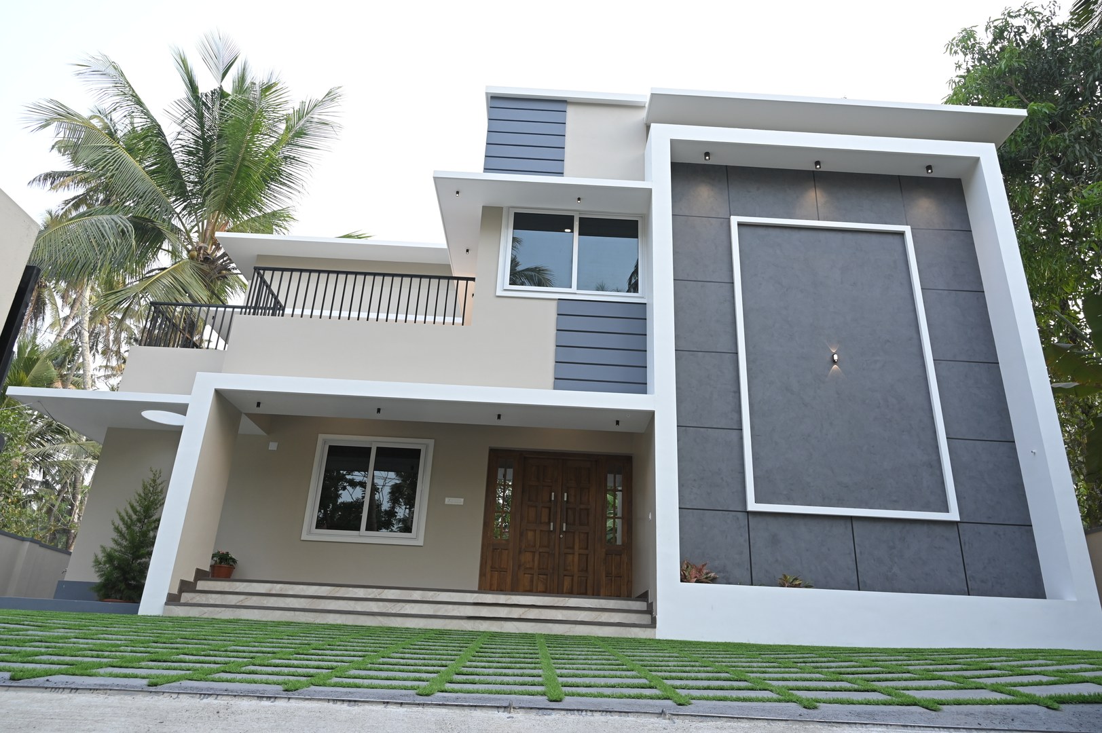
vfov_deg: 53.1
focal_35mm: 24
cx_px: 551
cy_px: 366
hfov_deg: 73.8
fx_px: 734
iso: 500
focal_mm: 24
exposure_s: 1/200
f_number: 5.6
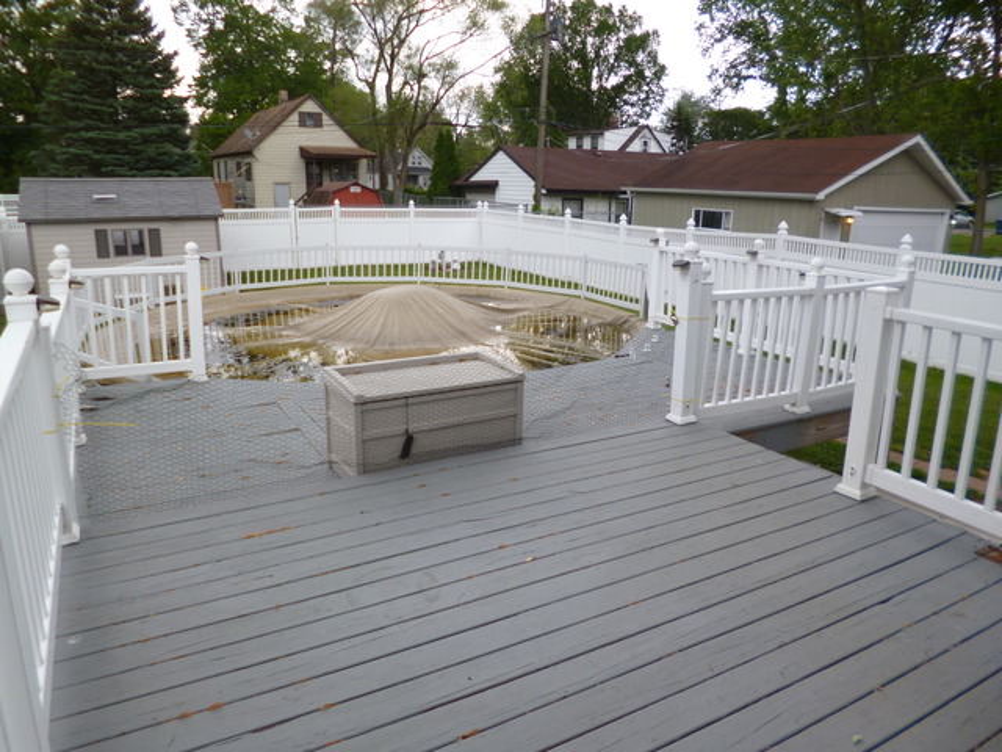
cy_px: 376
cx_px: 501
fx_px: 695
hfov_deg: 71.6
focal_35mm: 24
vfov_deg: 56.8
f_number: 2.5
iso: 100
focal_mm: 4.3
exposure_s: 1/200
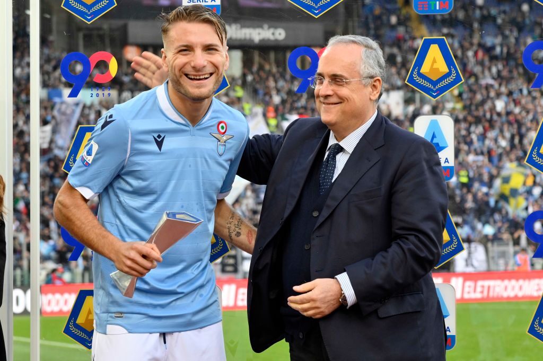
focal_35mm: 98
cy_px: 180
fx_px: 1477
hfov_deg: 20.8
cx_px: 272
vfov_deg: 13.9
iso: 640
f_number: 5.6
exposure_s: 1/320
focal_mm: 98
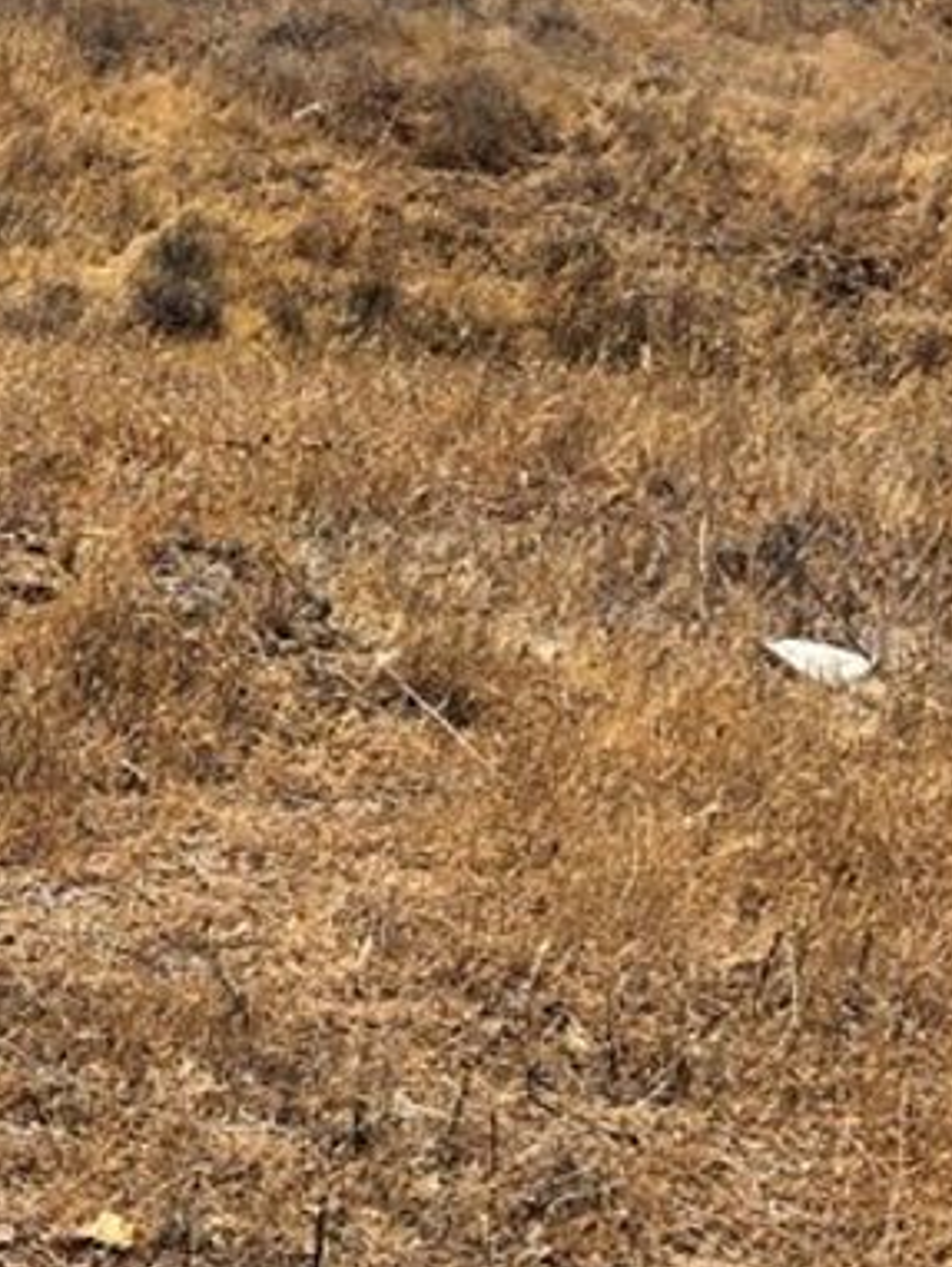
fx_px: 3663
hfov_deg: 13.4
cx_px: -713
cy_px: 310
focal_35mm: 100
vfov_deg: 19.5
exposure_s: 1/1919
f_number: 1.8
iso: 20
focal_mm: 3.99
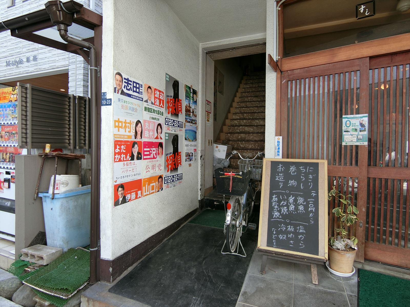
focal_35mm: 19
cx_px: 205
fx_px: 225
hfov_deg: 84.7
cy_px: 154
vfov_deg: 68.7
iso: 80
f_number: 2.7
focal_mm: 4.06
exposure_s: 1/125
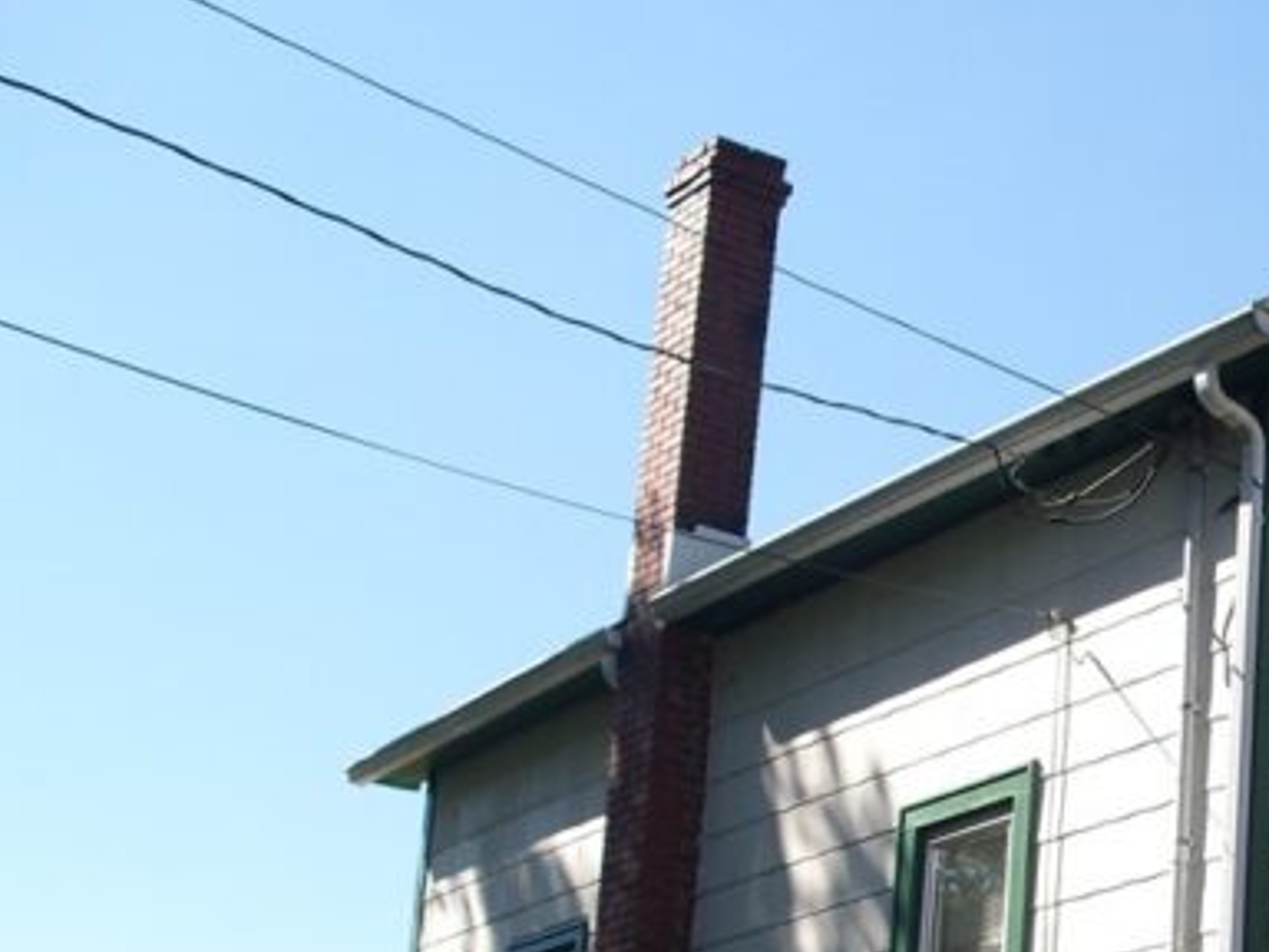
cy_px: 912
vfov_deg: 19.2
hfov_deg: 24.8
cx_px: 1262
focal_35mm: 75
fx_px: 2749
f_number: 3.1
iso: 80
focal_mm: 6.3
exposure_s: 1/500
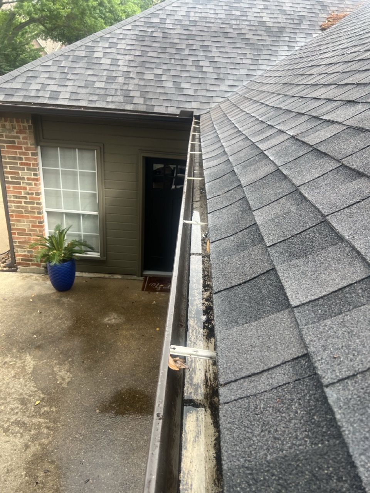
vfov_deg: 67.3
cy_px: 246
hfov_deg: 53.1
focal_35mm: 26
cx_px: 185
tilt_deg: -24.8
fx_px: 371
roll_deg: -3.3
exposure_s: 1/402
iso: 50
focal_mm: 5.7
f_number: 1.5
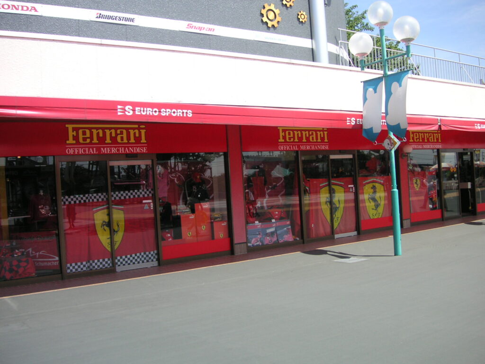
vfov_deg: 38.7
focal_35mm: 37
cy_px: 182
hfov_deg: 50.1
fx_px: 518
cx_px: 242
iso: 50
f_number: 2.8
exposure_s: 1/750
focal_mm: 6.1
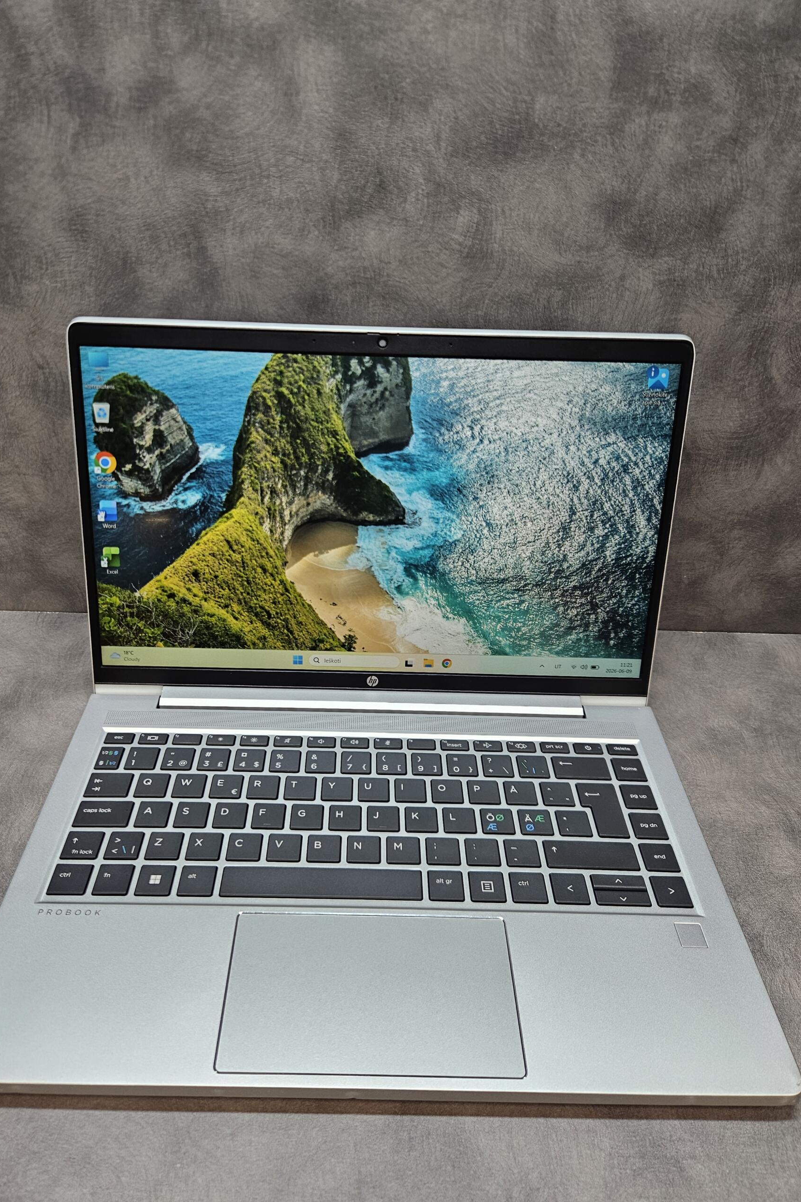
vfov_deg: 73.7
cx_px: 379
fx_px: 801
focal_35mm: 24
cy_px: 600
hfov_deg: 53.1
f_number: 1.8
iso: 160
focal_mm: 5.4
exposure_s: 1/180
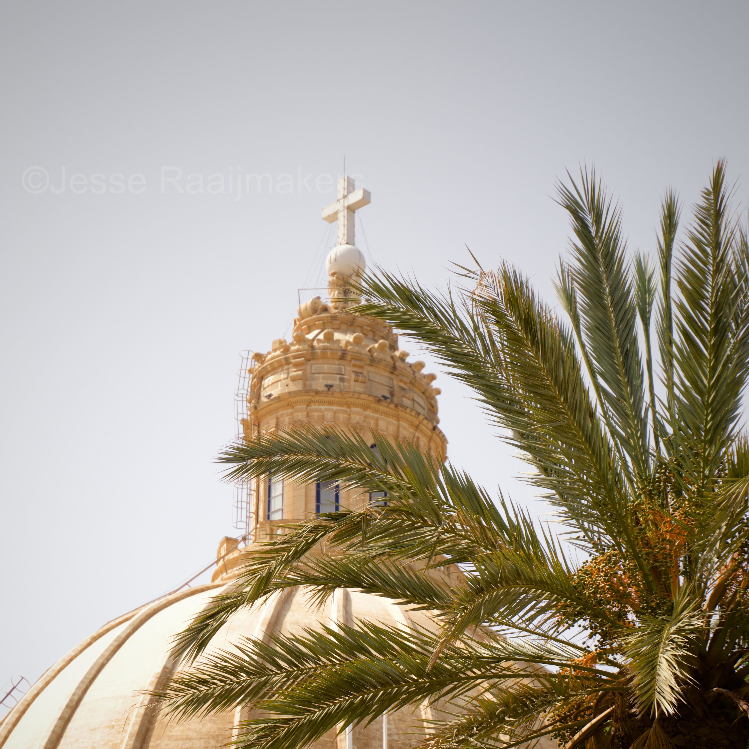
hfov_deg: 14.7
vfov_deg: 14.6
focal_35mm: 119
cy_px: 541
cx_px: 374
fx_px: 2913
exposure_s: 1/500
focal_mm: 62
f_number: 5
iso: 100
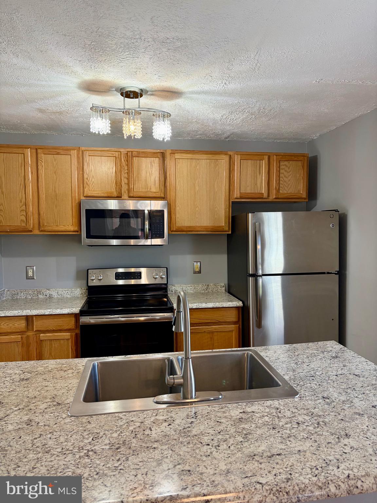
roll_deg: +0.1
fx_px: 378
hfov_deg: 53.1
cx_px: 188
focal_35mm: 26
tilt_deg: -4.3
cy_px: 252
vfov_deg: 67.3
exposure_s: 1/60
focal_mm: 5.96
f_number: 1.6
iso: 100
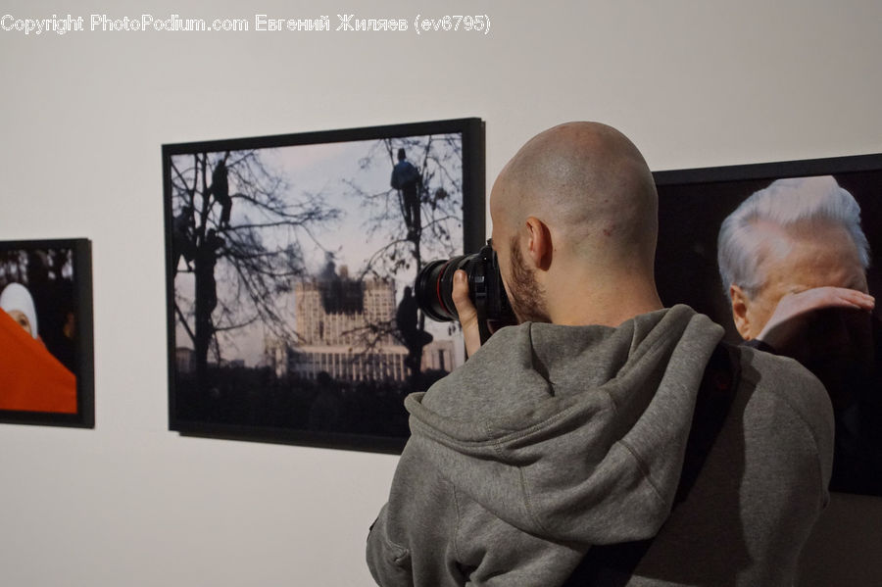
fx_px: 1469
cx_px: 441
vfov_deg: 22.6
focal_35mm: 60
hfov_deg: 33.4
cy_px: 294
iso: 2500
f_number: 4.5
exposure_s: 1/160
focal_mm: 40
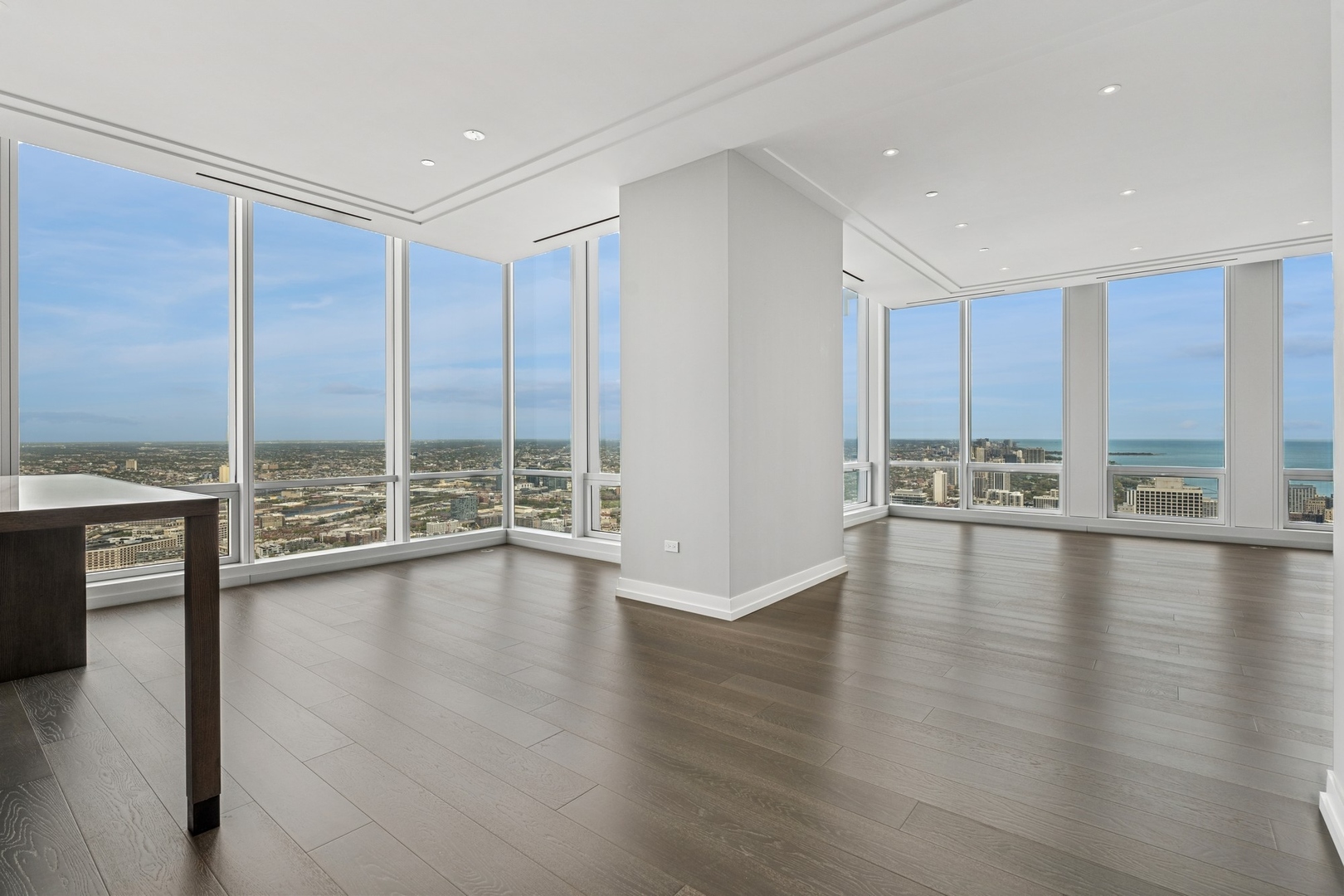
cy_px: 448
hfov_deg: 96.7
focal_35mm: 16
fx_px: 597
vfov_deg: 73.7
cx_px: 672
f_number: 8
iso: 320
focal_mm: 16
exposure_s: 1/200
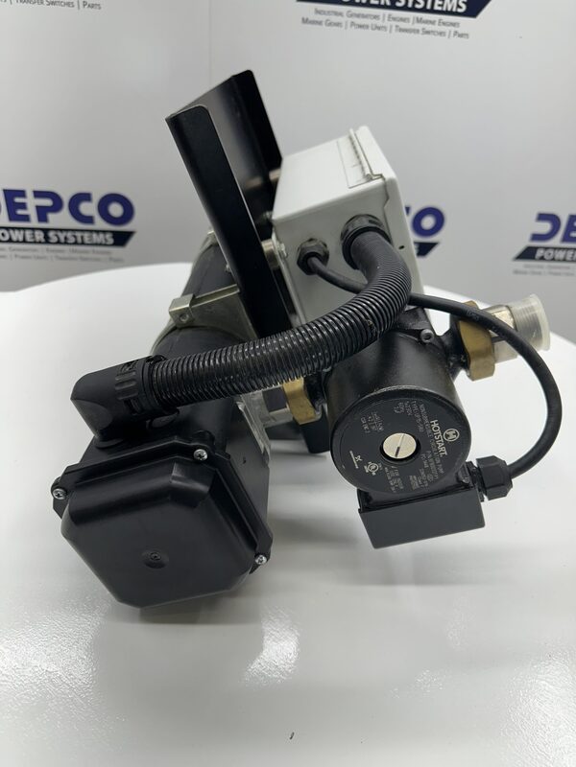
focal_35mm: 24
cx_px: 288
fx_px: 532
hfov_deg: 56.8
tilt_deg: -32.2
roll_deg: -4.7
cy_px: 384
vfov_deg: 71.6
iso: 80
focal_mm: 6.86
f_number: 1.78
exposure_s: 1/269
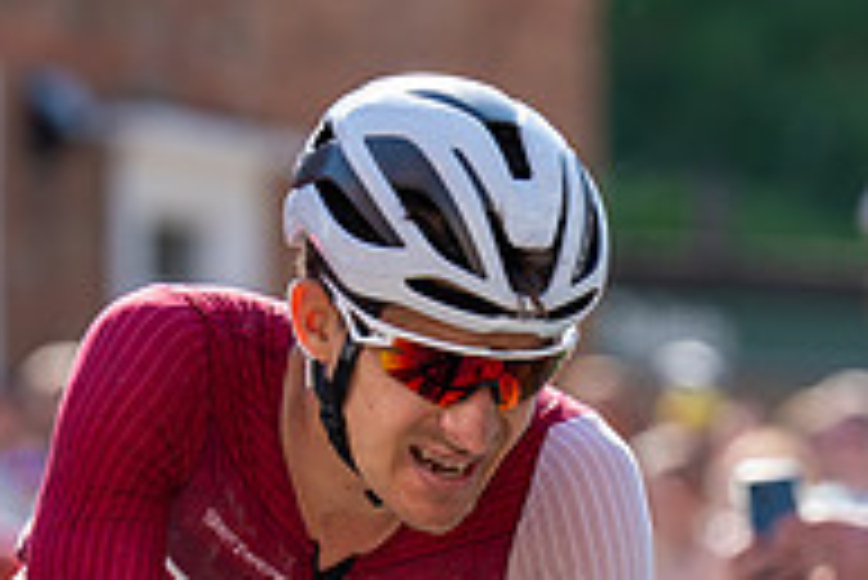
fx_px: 13705
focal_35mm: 568
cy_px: 638
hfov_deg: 3.6
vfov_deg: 2.4
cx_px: 788
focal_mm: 157
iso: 200
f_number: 3.5
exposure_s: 1/1000
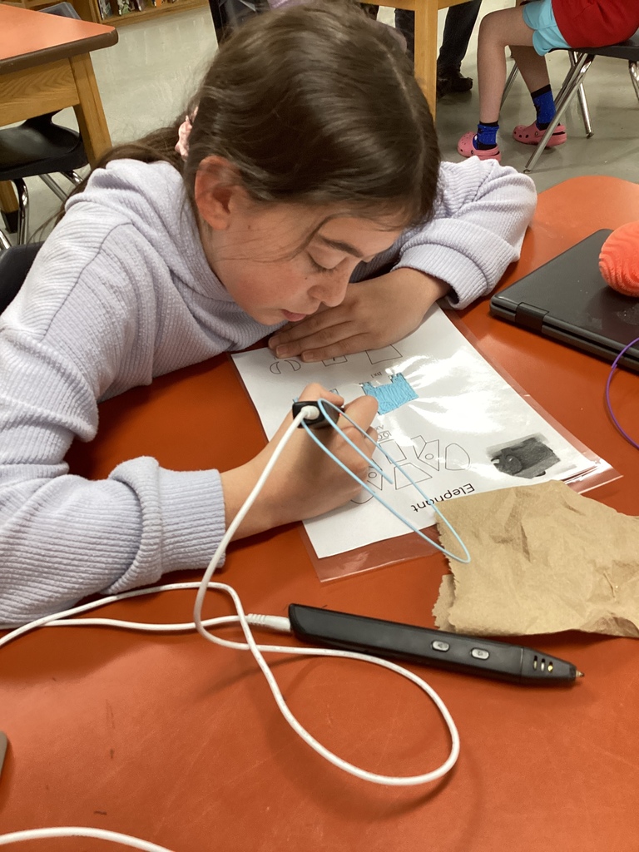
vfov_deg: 58.4
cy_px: 426
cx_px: 320
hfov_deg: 45.4
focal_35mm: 31
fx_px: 763
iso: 250
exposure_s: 1/60
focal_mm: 3.3
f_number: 2.4
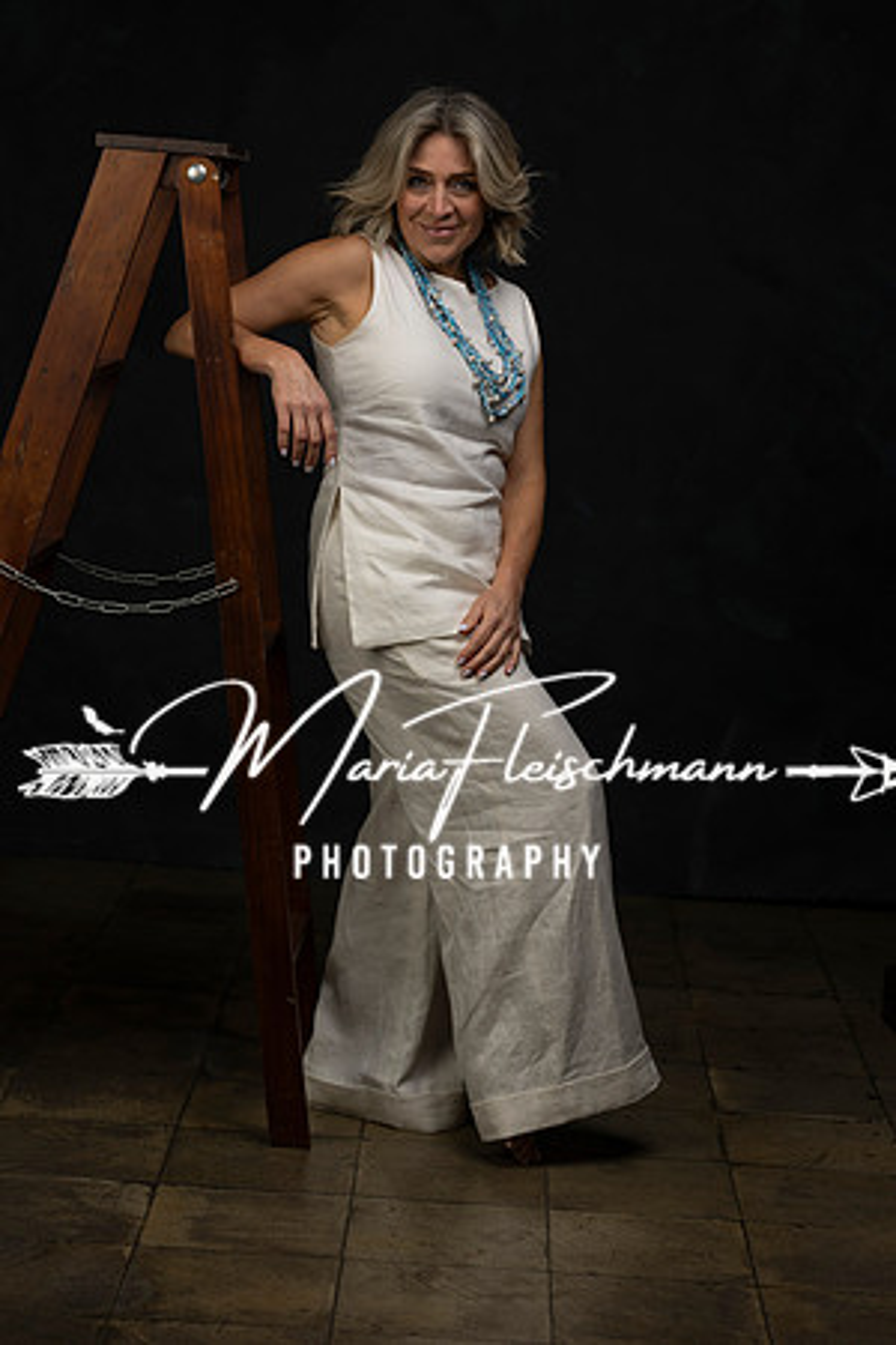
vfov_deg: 23.9
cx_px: 448
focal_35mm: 85
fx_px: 3173
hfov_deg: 16.1
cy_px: 672
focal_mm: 85
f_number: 6.3
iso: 125
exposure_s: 1/200
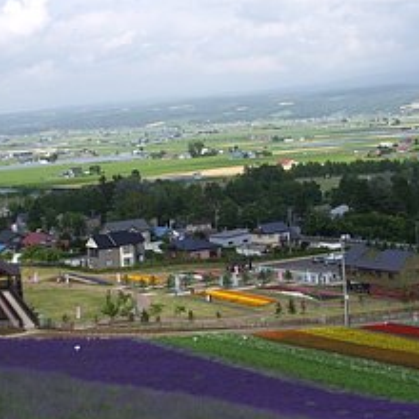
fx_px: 986
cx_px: 192
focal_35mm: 72
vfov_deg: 23.9
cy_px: 166
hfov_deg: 24.0
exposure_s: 1/500
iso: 50
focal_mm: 5.8
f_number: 4.3
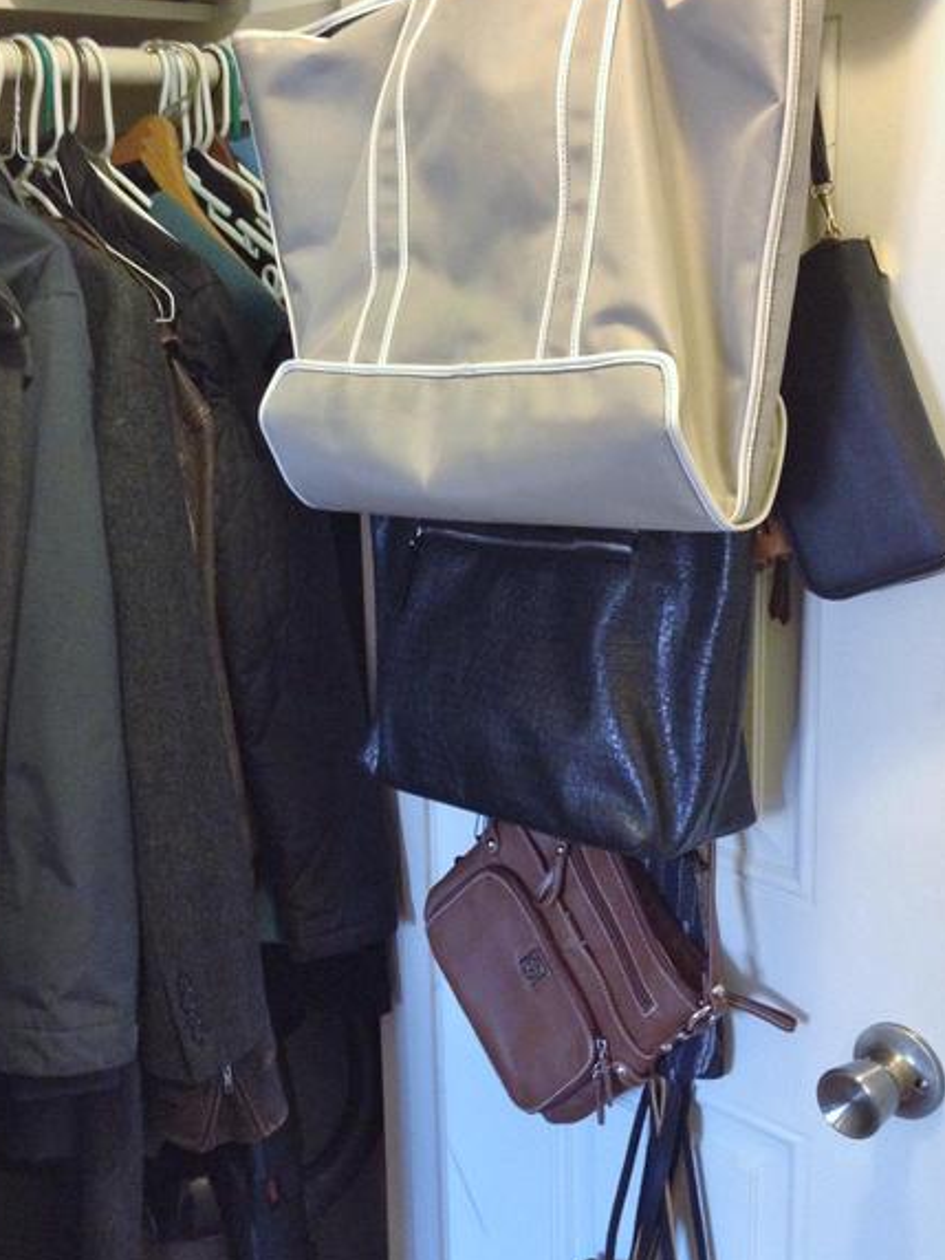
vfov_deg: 40.4
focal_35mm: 47
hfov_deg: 30.7
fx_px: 1711
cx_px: 324
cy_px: 568
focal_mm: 4.28
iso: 250
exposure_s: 1/20
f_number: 2.4
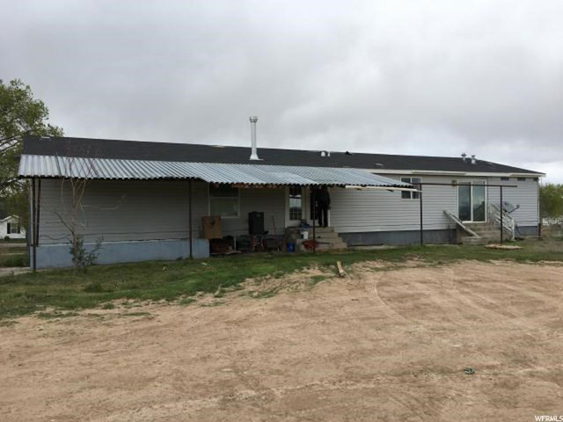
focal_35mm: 29
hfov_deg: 61.7
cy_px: 211
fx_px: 472
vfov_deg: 48.2
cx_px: 282
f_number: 2.2
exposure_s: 1/785
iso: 25
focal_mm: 4.15
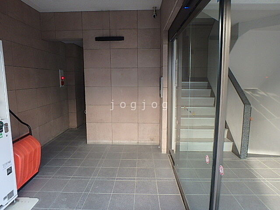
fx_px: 170
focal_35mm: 21
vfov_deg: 63.4
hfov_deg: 79.0
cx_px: 140
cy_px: 105
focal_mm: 3.7
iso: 250
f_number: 3.5
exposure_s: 1/30
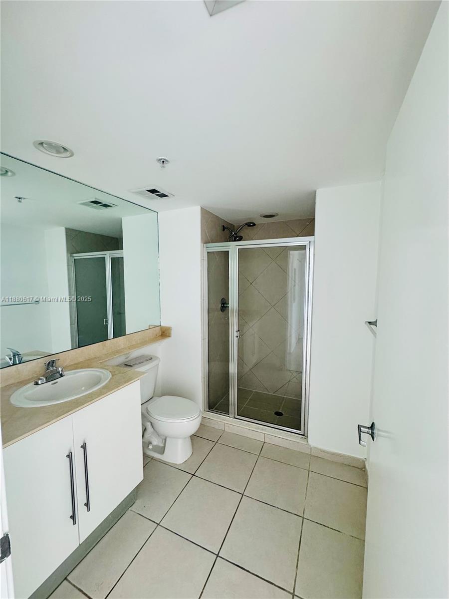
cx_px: 224
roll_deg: +0.2
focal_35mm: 14
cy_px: 300
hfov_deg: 85.7
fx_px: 242
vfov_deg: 102.1
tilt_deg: -4.0
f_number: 2.2
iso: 250
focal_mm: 2.22
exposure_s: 1/99
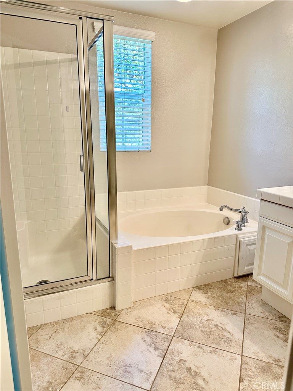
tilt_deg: -12.4
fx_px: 271
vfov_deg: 71.6
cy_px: 196
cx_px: 146
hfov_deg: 56.8
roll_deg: -0.9
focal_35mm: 24
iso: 100
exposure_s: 1/120
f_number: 1.78
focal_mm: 6.86
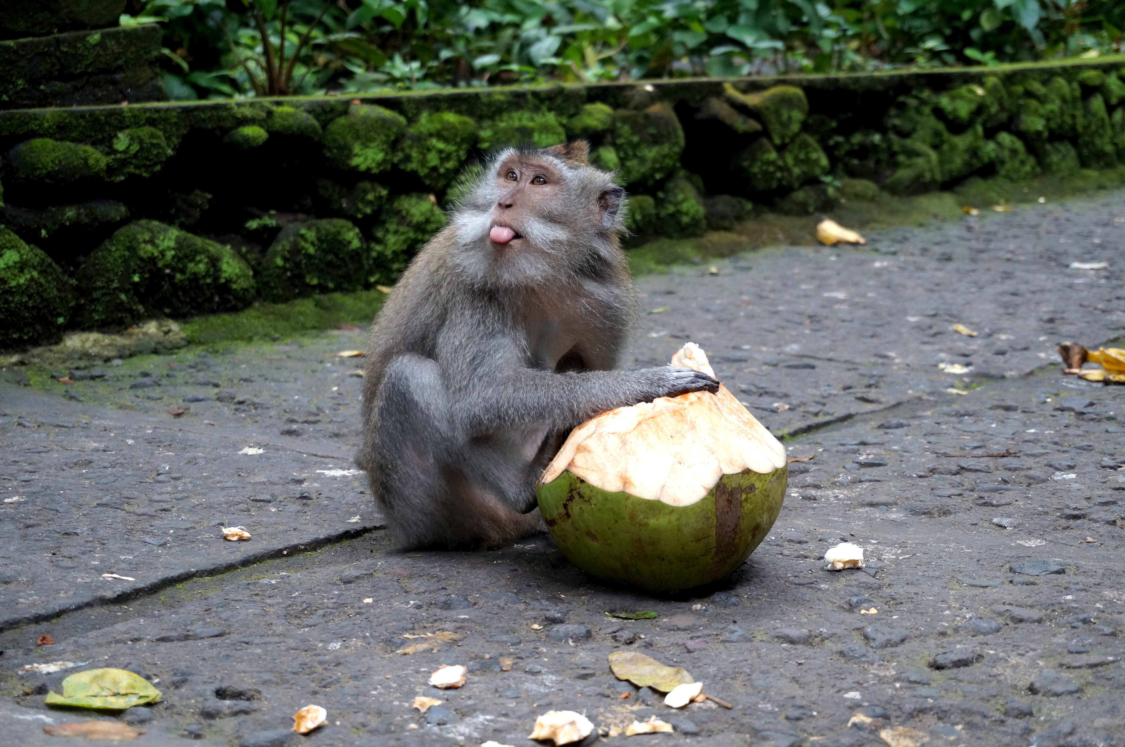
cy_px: 374
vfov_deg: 18.1
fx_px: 2341
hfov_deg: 27.0
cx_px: 562
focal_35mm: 75
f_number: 5.6
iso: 640
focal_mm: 50
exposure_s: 1/160
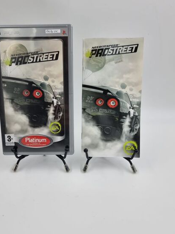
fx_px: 189
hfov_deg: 49.6
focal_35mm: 28
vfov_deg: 63.5
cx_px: 77
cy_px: 122
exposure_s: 1/121
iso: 50
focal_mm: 6.7
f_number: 1.8
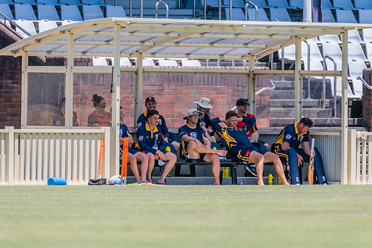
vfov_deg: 2.1
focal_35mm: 664
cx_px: 185
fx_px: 6867
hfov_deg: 3.1
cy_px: 124
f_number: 7.1
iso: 640
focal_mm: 600
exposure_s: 1/2000
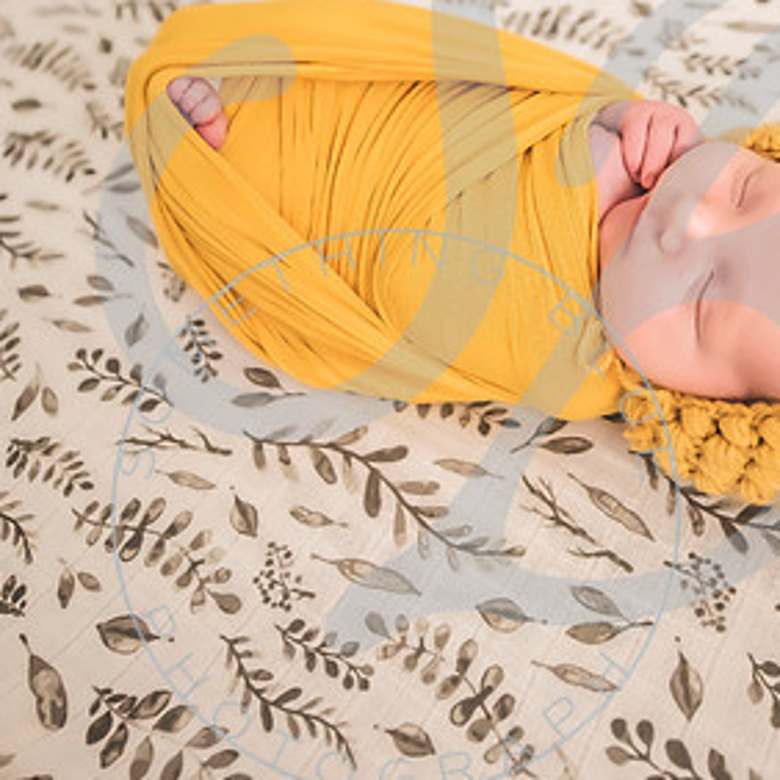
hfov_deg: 39.4
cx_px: 534
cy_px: 281
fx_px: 1071
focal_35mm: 42
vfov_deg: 39.7
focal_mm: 24
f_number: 2.8
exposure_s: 1/160
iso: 3200
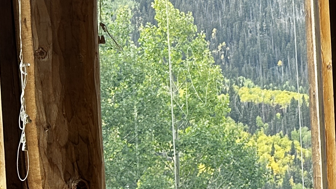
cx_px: 565
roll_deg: +0.9
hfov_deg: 16.3
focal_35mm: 115
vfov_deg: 10.4
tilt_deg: -2.8
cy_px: 210
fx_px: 1025
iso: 80
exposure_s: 1/313
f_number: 1.78
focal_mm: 6.86
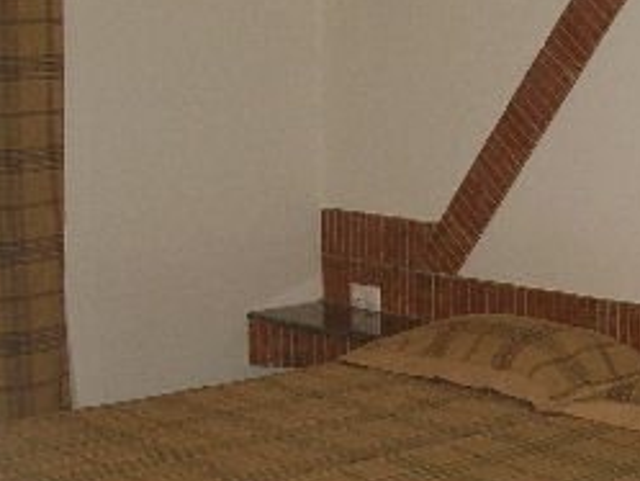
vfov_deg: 18.8
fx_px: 1443
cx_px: 491
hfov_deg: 24.7
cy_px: 355
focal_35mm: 78
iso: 64
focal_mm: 5.8
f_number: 2.8
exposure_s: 1/60.1
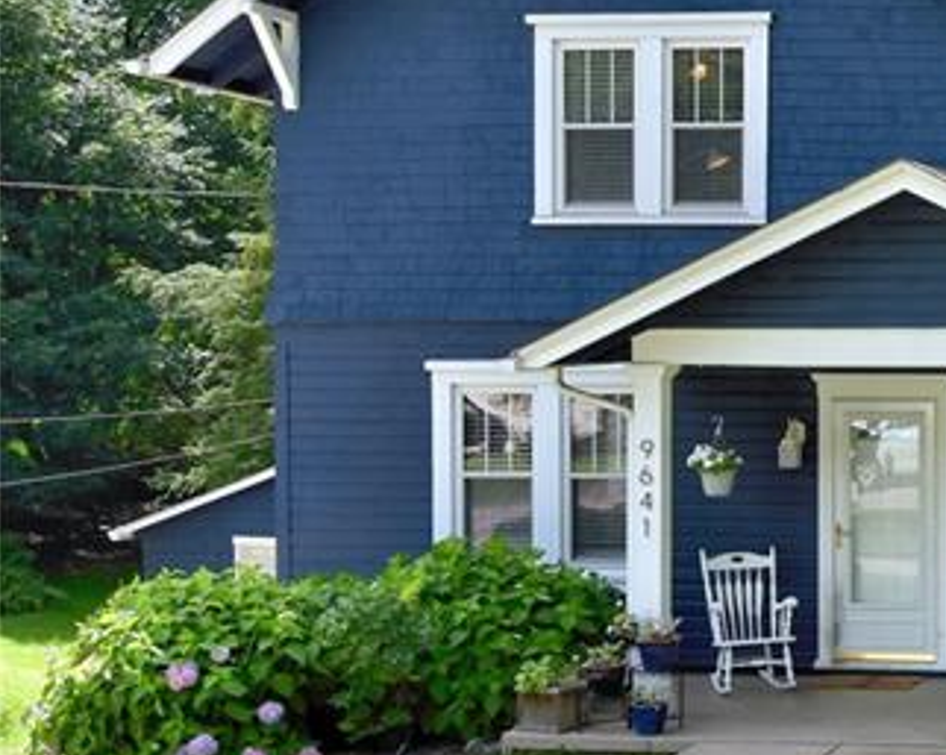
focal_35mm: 84
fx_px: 2350
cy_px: 348
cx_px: 1172
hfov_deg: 21.0
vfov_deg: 18.3
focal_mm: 24
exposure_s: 1/100
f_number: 9
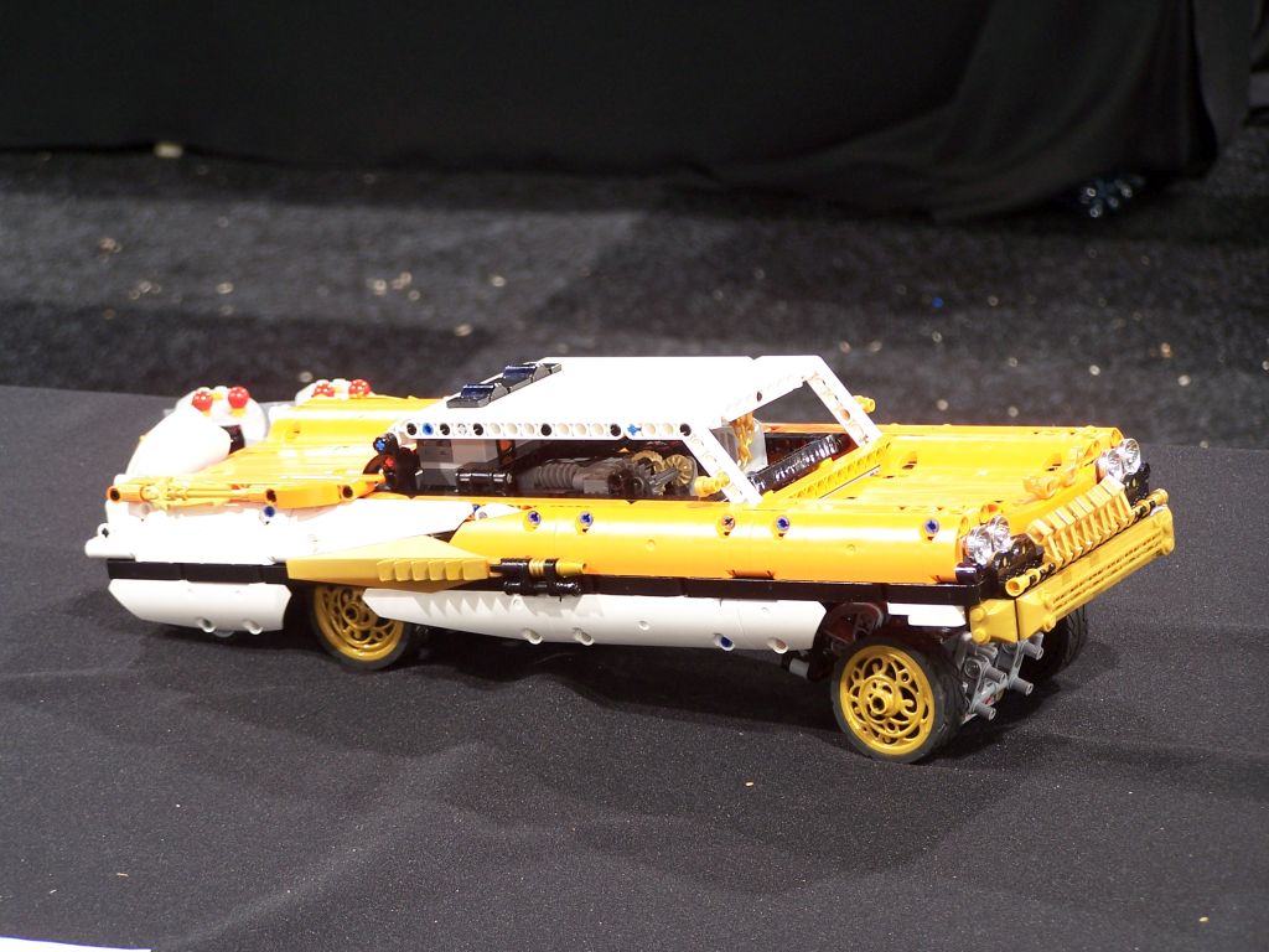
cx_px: 634
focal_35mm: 128
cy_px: 476
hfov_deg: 15.4
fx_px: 4692
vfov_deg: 11.6
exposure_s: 1/2
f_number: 3.2
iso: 80
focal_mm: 21.2
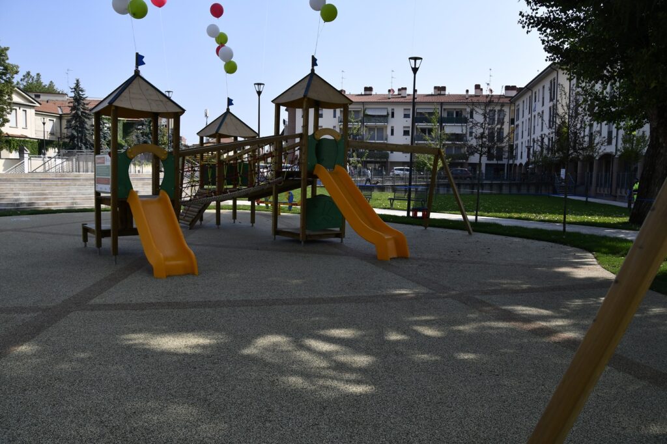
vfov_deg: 47.9
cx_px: 334
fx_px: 500
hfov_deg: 67.4
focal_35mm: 27
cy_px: 222
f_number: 5.6
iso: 200
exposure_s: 1/800
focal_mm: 18
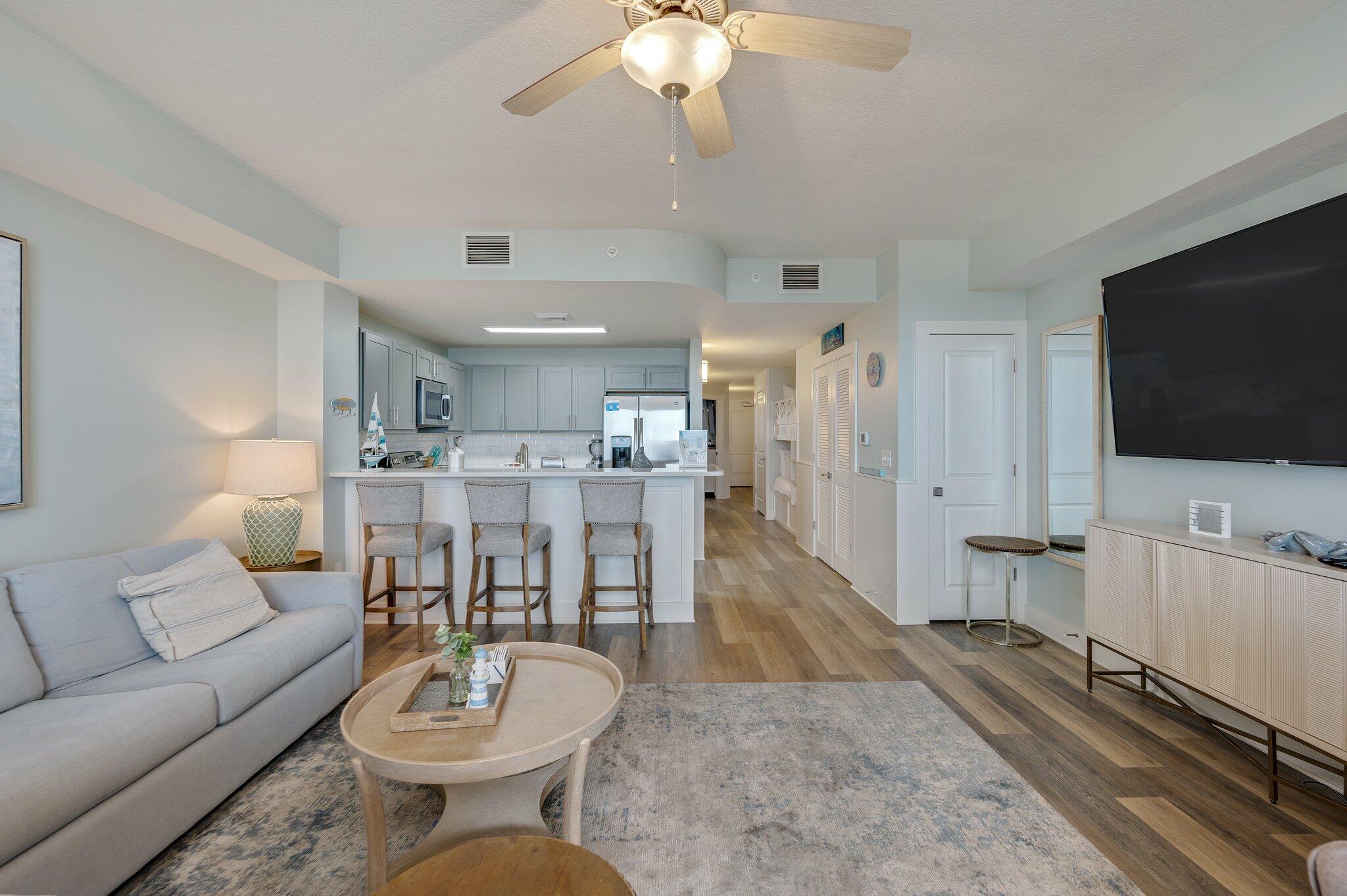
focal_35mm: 15
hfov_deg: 100.4
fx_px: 561
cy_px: 448
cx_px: 674
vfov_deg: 77.2
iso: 320
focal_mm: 15
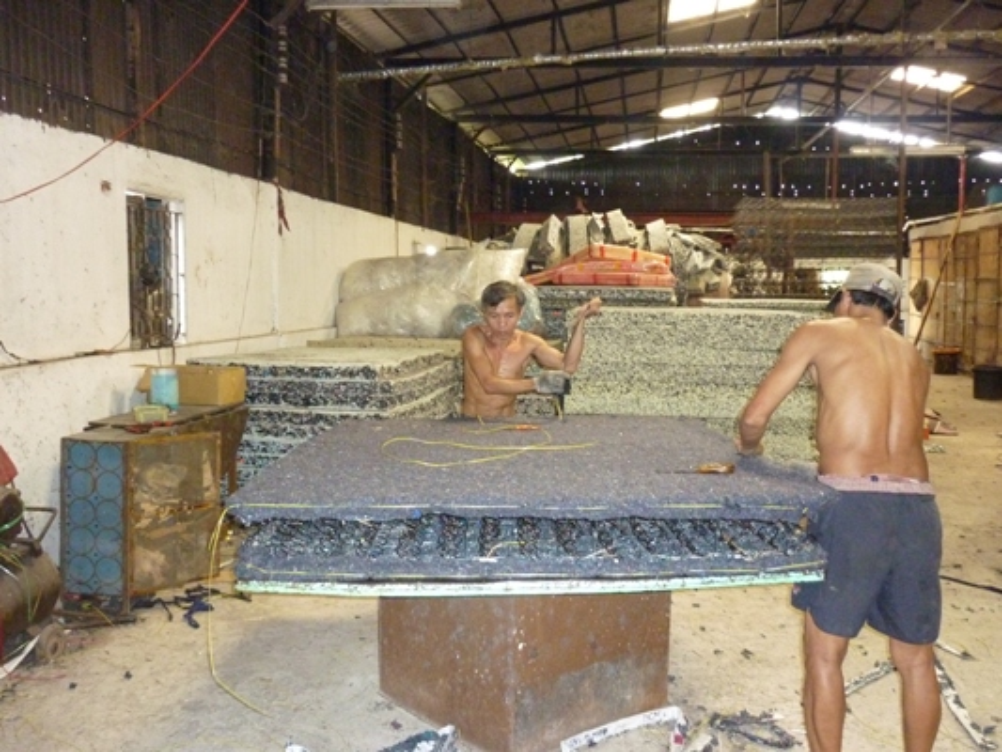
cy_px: 376
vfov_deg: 43.0
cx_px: 501
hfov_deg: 55.3
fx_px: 955
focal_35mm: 33
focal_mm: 5.5
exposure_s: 1/30
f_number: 2.8
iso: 800
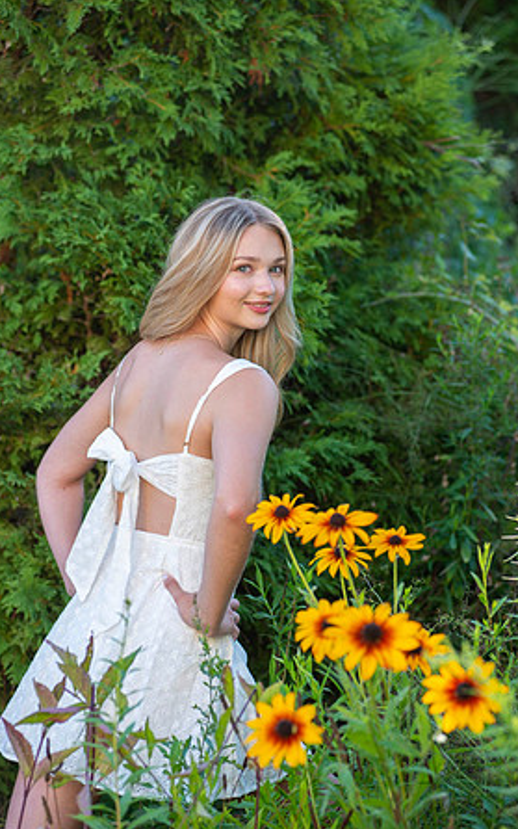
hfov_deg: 12.1
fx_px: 2438
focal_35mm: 108
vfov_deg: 19.3
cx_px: 253
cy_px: 416
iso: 160
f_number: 4
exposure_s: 1/200
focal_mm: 105
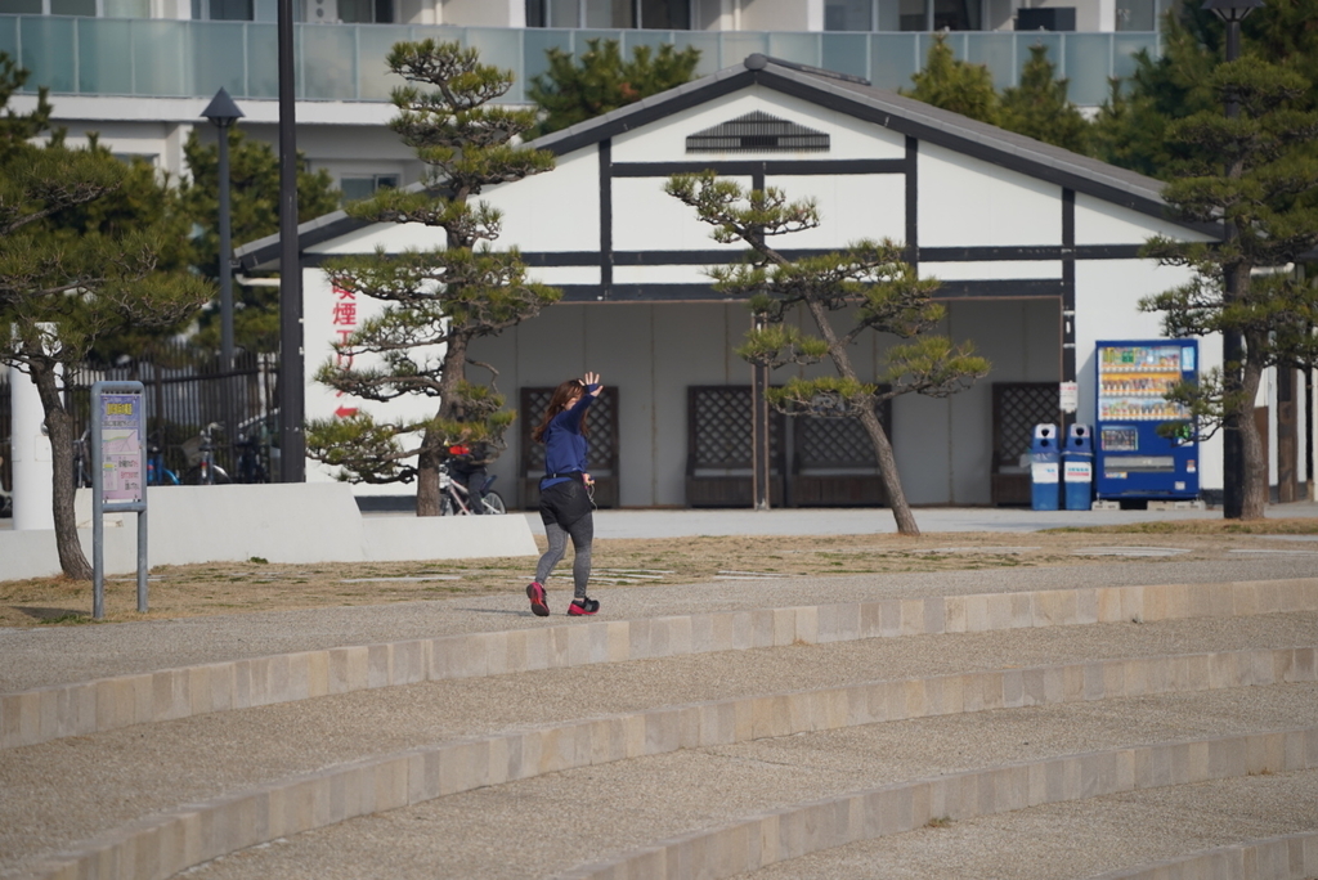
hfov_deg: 5.2
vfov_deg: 3.4
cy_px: 440
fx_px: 14652
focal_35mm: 400
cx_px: 659
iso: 250
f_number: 6.3
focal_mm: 400
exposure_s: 1/1000
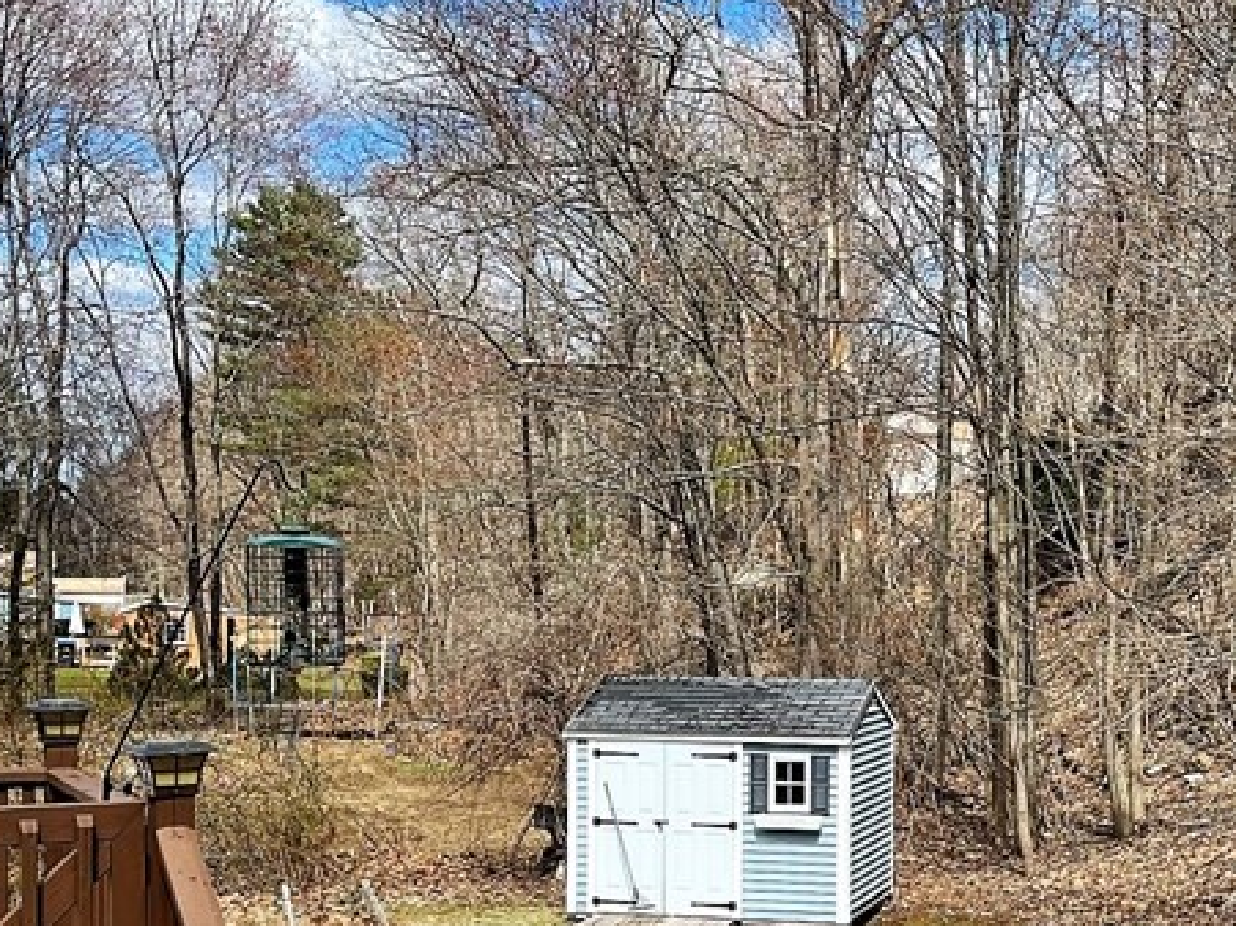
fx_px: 2106
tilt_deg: -3.6
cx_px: 880
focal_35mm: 59
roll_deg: -0.7
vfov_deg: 24.6
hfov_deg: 32.3
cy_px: 677
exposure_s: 1/2336
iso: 32
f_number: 1.6
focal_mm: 5.1
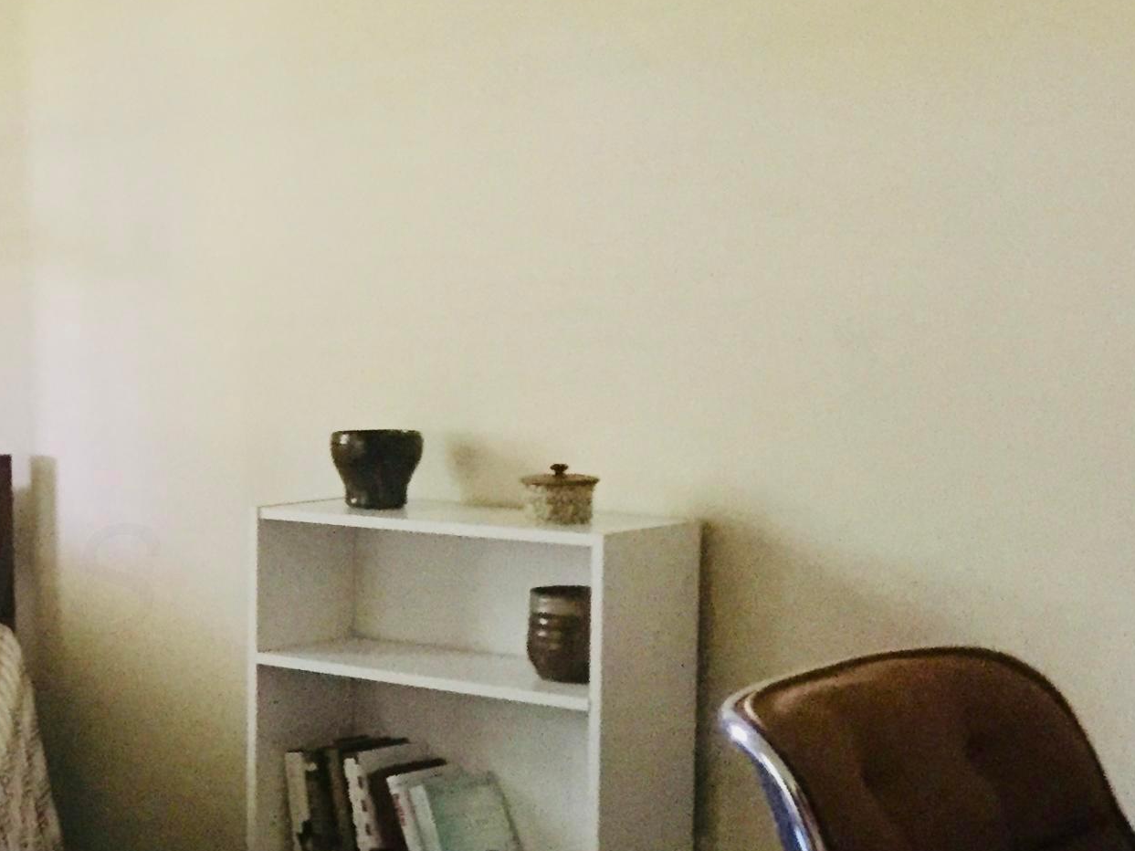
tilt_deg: -8.0
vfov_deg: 20.9
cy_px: 577
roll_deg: +0.3
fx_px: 2295
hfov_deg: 25.7
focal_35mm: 70
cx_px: -114
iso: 250
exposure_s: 1/20
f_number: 2.2
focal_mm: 4.15
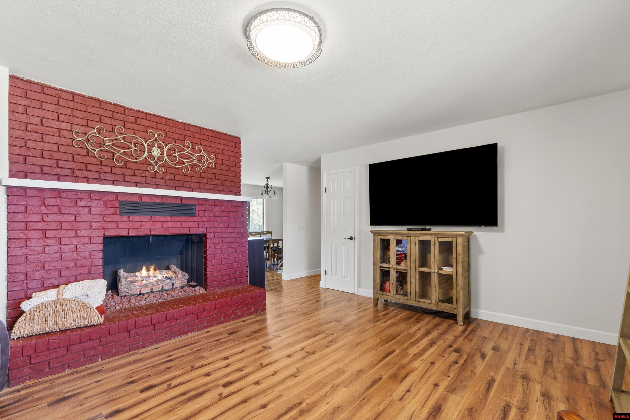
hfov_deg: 100.4
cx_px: 315
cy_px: 210
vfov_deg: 77.3
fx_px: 262
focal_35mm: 15
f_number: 9
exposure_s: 1.6
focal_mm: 10
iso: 200
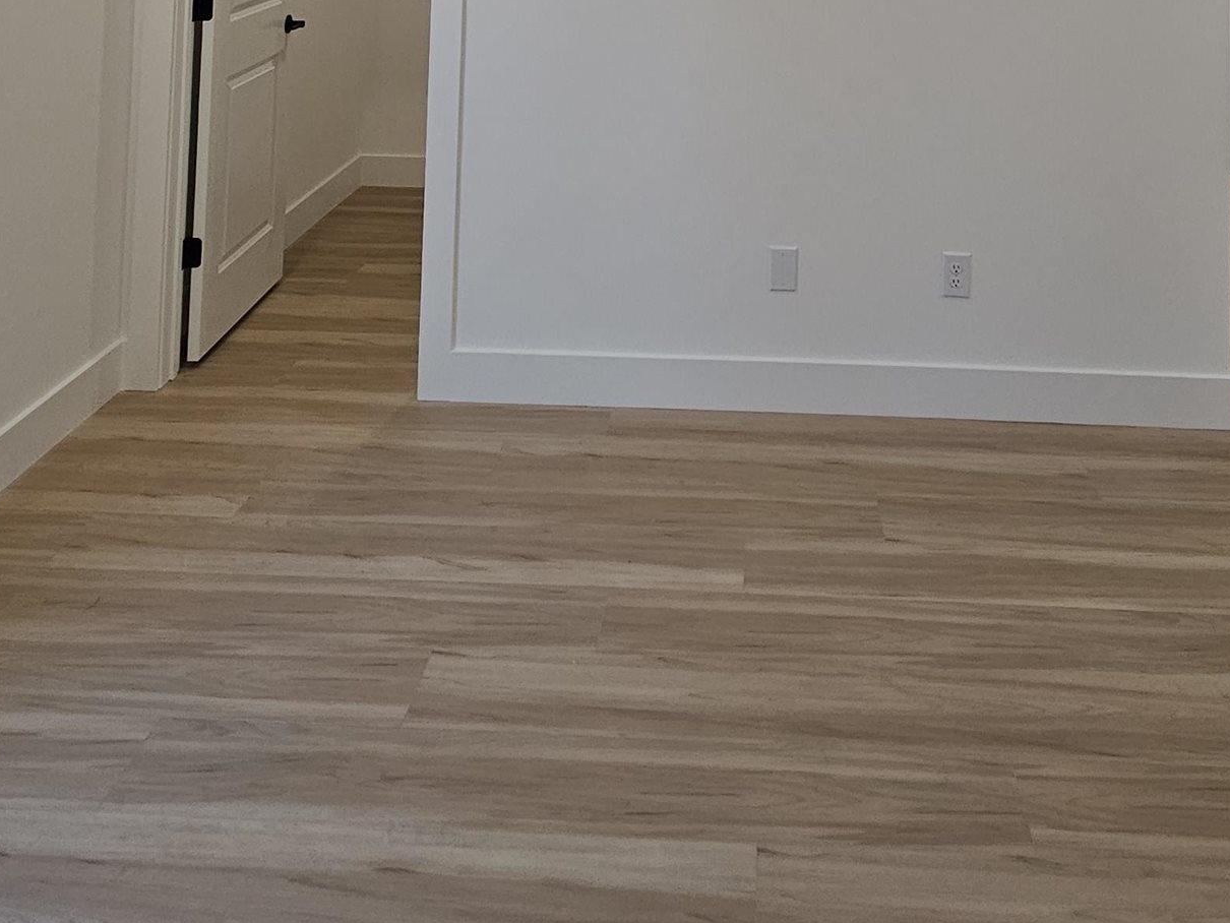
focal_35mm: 33
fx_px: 1173
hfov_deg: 55.1
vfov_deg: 33.4
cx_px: 704
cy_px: -231
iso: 100
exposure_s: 1/77.4
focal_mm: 2.2
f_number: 2.2
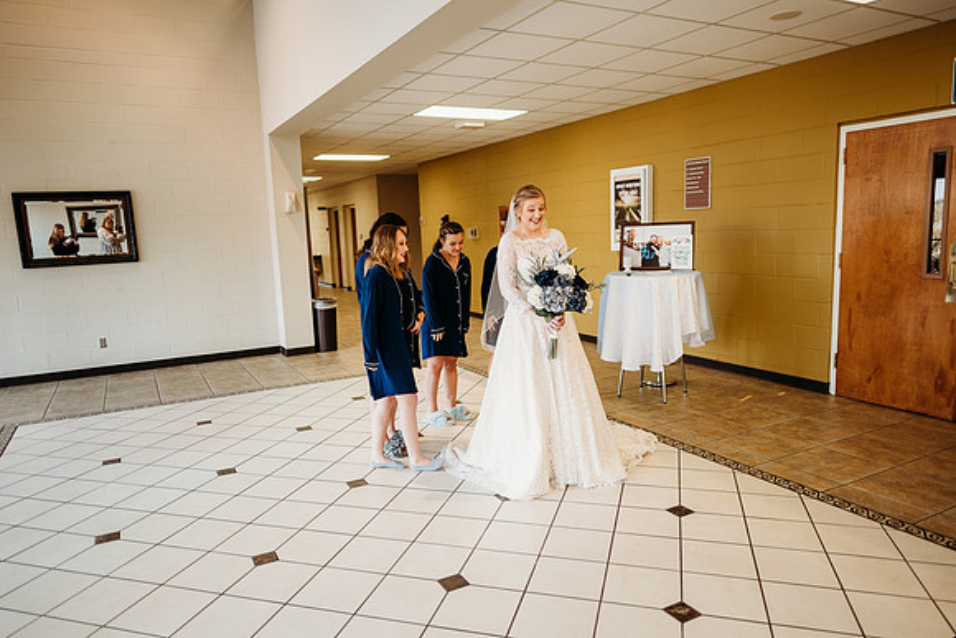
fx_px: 637
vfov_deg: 53.2
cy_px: 319
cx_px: 478
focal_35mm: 24
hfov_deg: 73.7
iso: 400
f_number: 1.8
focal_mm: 24
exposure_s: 1/160
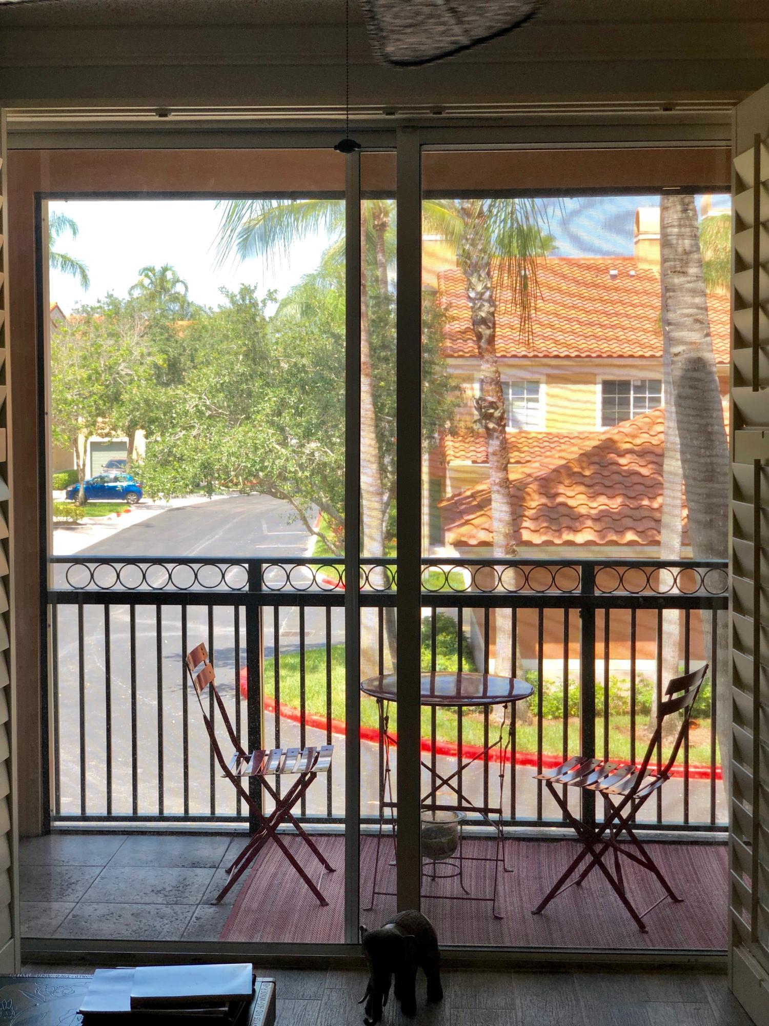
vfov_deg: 36.8
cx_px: 384
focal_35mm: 52
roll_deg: -0.2
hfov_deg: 28.0
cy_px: 513
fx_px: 1540
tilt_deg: -3.5
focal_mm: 6
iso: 16
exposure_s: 1/120
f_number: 2.4
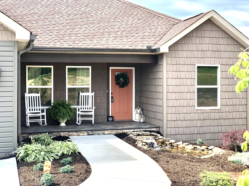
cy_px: 93
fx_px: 374
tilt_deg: -1.1
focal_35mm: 52
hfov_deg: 36.8
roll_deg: +0.3
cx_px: 124
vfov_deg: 28.0
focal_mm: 6
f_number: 2.4
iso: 16
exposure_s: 1/240
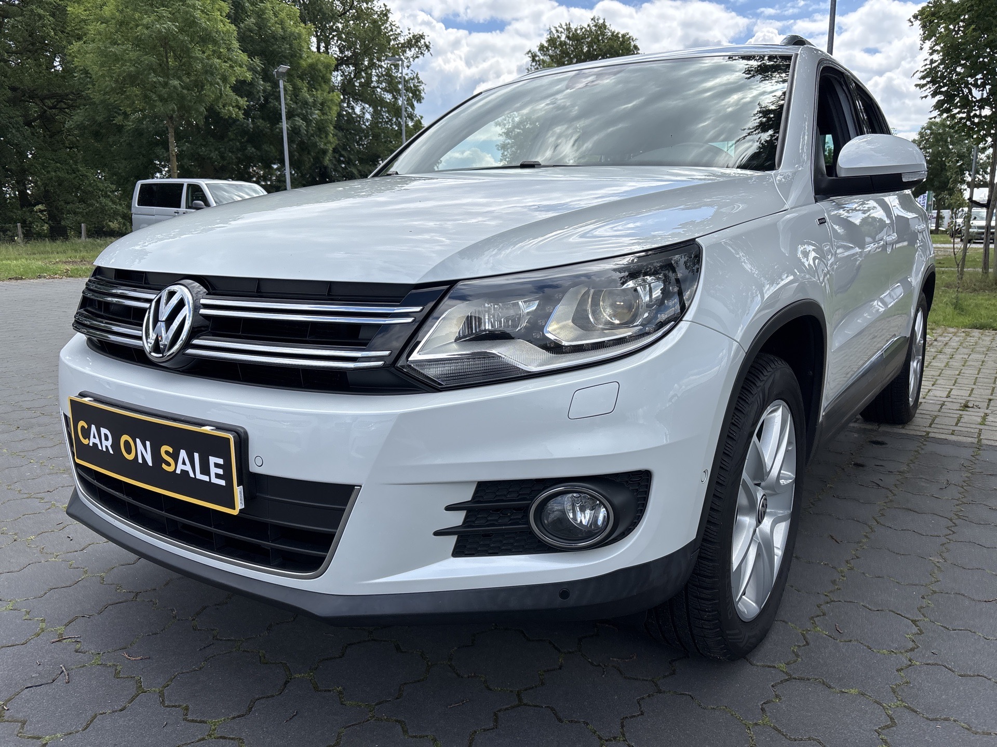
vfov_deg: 53.1
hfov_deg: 67.3
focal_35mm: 26
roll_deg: +0.5
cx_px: 498
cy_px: 374
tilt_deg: -10.9
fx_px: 749
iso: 50
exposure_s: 1/2342
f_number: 1.6
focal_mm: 5.96
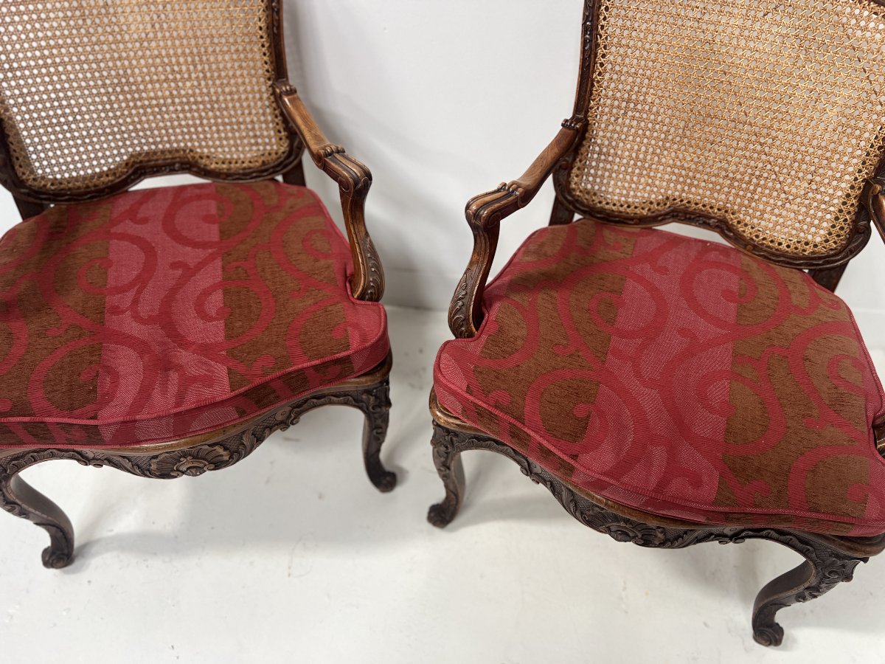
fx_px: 665
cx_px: 442
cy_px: 332
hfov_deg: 67.3
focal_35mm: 26
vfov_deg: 53.1
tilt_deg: -49.6
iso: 160
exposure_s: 1/60
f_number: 1.5
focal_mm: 5.7
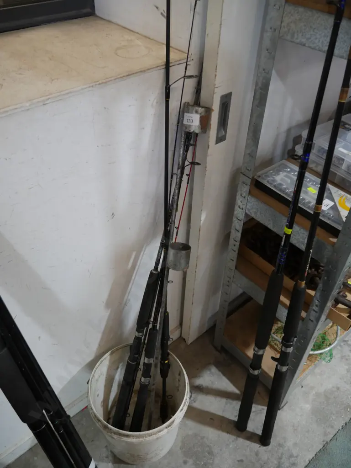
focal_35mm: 28
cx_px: 176
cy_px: 234
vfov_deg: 63.4
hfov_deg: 49.8
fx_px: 378
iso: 500
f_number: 3.5
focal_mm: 14
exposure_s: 1/60
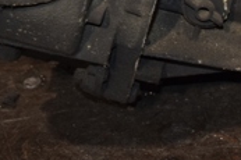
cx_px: 237
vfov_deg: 10.5
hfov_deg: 16.5
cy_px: -127
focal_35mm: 122
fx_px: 816
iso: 800
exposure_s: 1/60
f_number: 5
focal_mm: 22
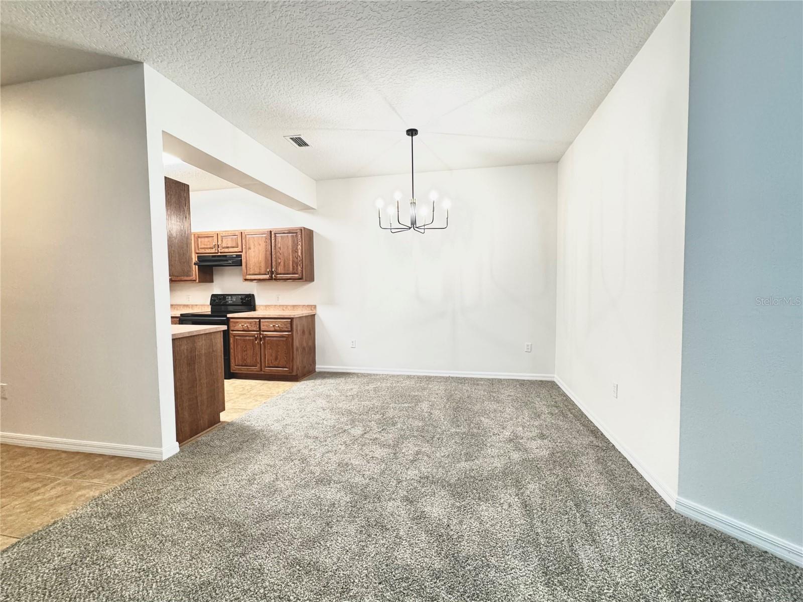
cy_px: 301
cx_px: 402
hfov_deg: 102.1
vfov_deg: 85.6
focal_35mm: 14
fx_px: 325
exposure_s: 1/60
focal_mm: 2.22
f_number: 2.2
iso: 500
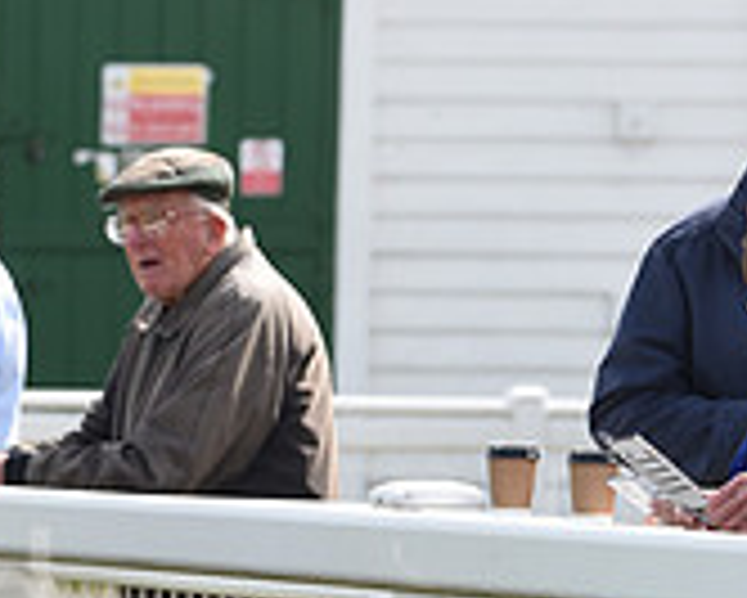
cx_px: -522
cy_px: 650
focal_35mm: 442
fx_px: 9778
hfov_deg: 4.3
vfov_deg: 3.5
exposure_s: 1/1000
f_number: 5.6
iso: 400
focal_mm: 135
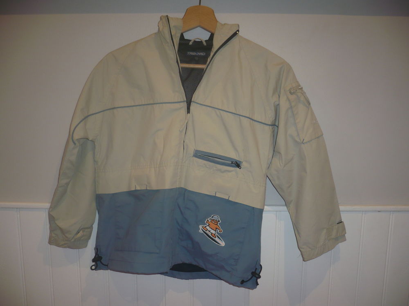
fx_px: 414
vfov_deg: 40.7
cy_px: 153
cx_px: 204
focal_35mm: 35
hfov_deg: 52.6
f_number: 2.8
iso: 100
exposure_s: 1/30
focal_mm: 5.8
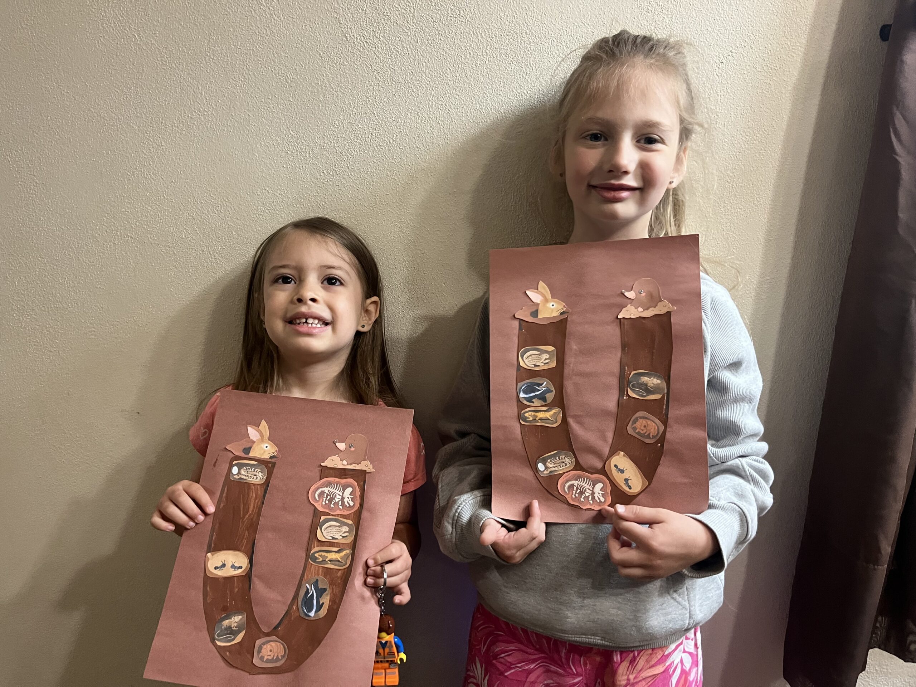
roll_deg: -2.5
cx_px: 458
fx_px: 688
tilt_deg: -11.8
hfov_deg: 67.3
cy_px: 344
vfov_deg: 53.1
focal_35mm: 26
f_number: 1.6
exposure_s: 1/60
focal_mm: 5.1
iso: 320
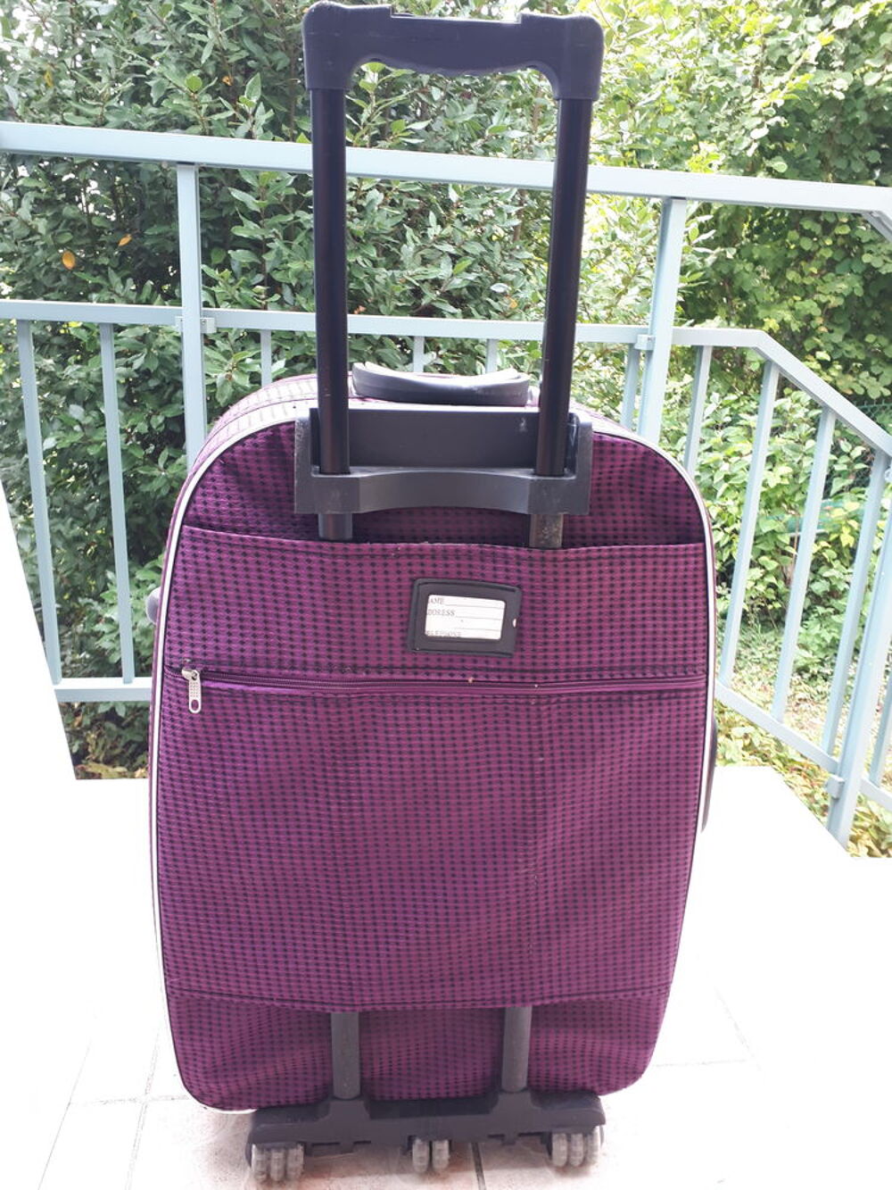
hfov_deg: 51.4
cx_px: 446
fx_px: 928
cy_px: 595
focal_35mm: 27
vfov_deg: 65.3
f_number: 1.9
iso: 50
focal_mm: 3.6
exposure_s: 1/50
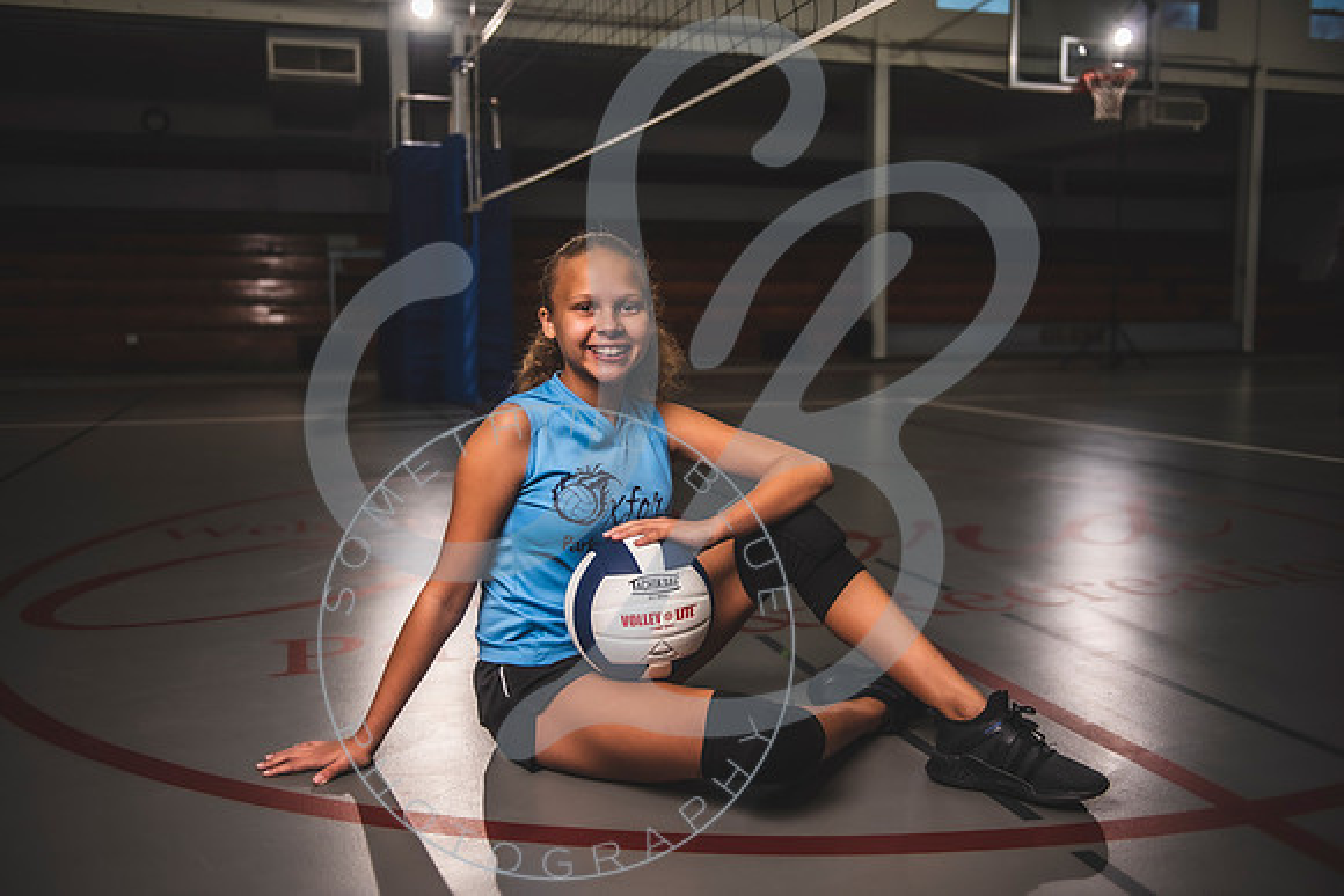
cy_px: 448
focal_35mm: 32
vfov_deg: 40.6
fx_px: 1212
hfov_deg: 58.0
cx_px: 667
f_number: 2.8
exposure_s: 1/400
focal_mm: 32
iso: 200
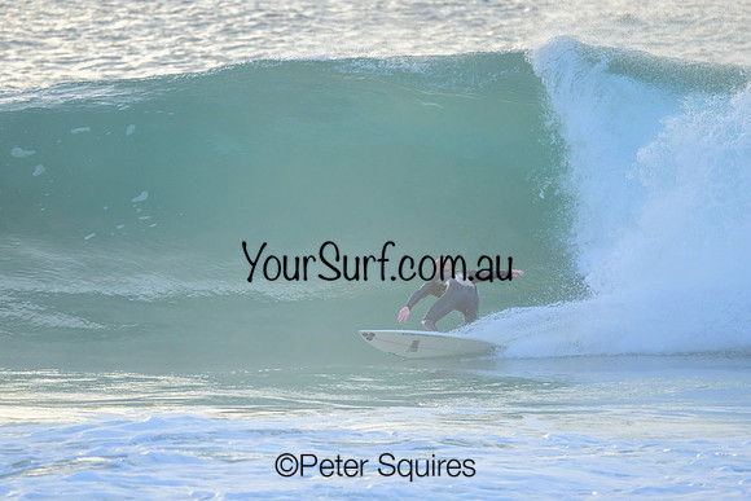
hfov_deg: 2.6
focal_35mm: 800
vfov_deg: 1.7
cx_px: 376
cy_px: 250
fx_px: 16692
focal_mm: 800
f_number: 6.3
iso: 2800
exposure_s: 1/2500
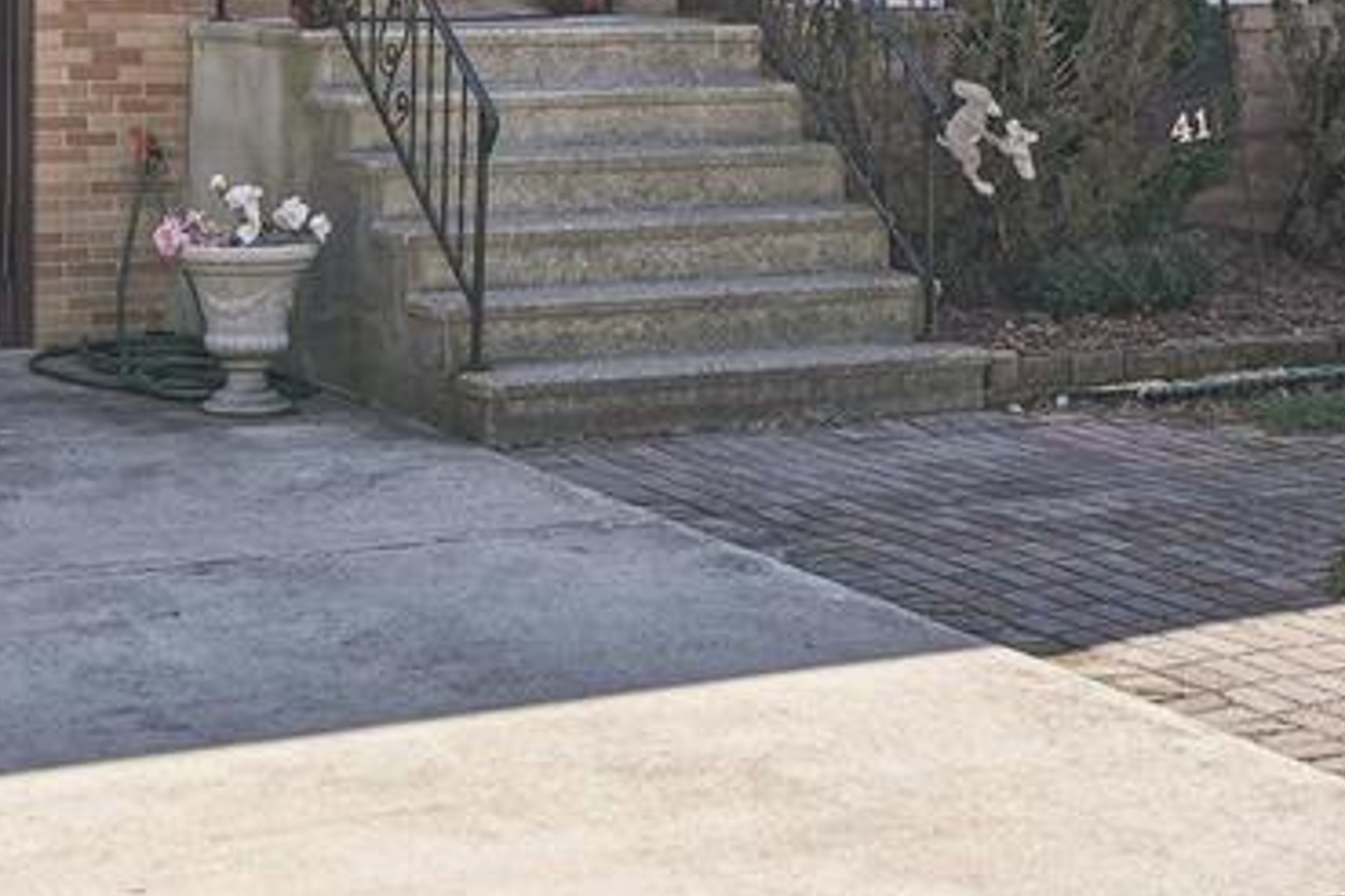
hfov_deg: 25.1
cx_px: 583
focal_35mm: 81
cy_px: -466
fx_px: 3016
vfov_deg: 15.5
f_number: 8
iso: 100
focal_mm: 20.7
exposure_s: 1/125
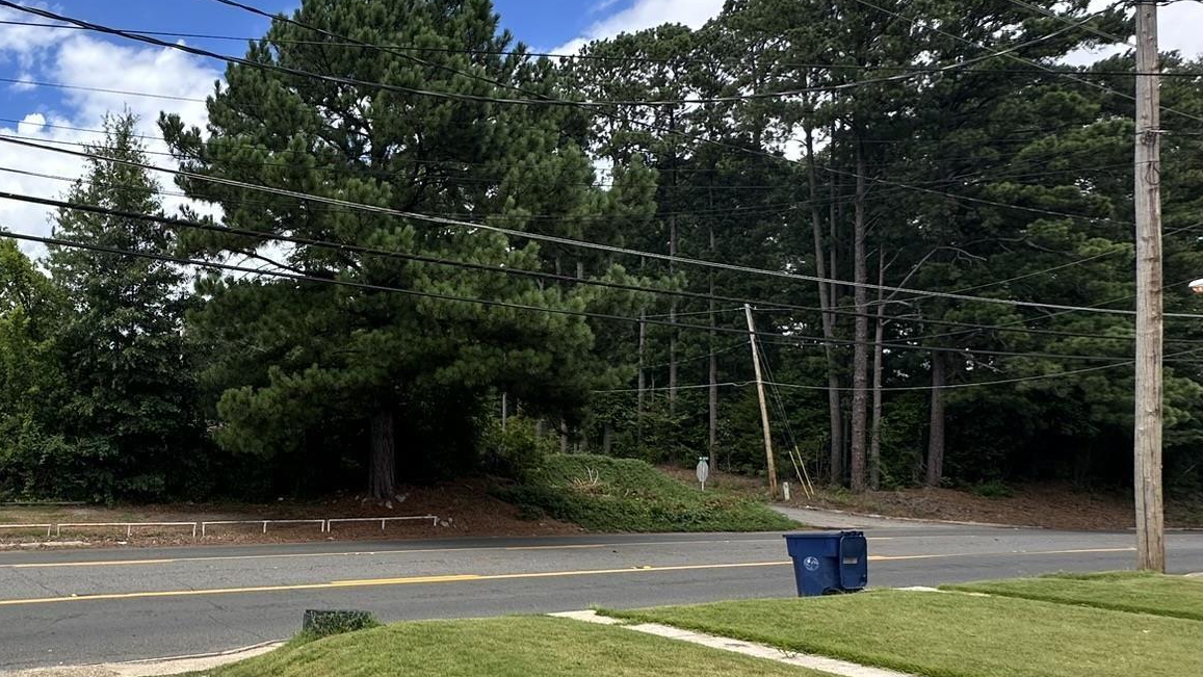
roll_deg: -1.9
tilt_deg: +2.2
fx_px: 861
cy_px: 419
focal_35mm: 27
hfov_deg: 62.1
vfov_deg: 42.6
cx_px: 190
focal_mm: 2.22
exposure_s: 1/1103
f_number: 2.2
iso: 40
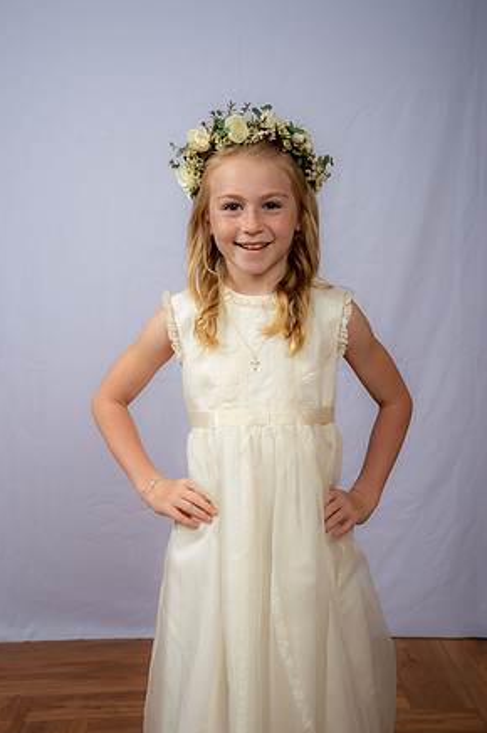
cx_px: 244
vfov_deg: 31.4
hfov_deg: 21.2
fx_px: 1301
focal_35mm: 64
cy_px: 373
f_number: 6.3
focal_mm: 62
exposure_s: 1/160
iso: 250
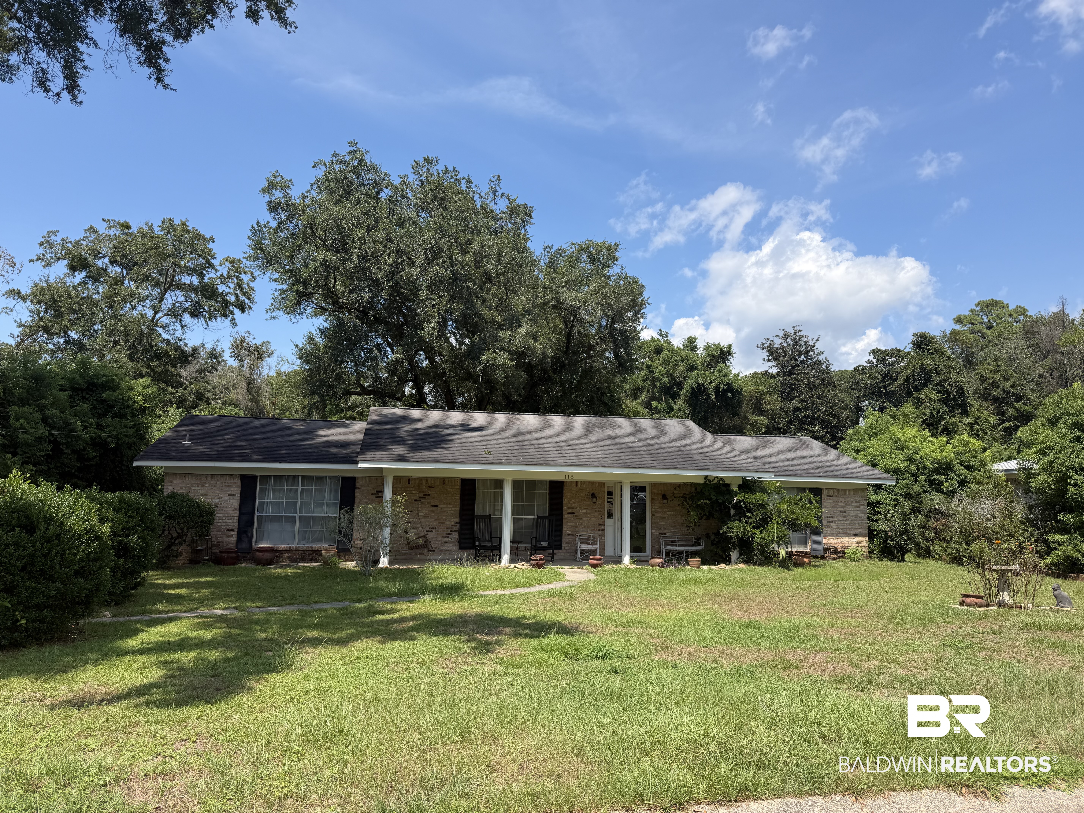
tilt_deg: +7.3
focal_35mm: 24
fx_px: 752
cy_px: 406
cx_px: 542
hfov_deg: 71.6
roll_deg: -0.9
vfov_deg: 56.8
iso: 80
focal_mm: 6.76
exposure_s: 1/3279
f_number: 1.78
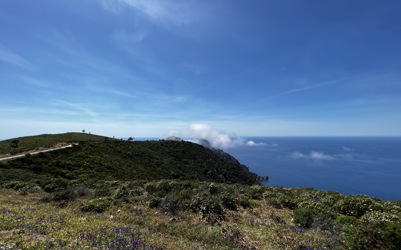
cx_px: 202
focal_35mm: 14
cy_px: 142
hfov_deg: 105.3
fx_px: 153
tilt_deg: -2.6
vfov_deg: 78.2
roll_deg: +0.5
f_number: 1.8
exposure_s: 1/2660
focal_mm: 1.57
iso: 32
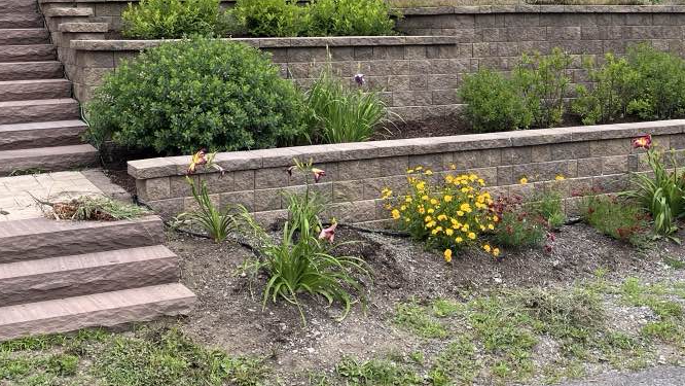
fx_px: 927
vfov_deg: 22.7
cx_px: 333
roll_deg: +0.5
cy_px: 16
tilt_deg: -0.7
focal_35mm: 51
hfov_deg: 40.6
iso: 50
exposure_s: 1/520
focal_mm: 5.1
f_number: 1.6
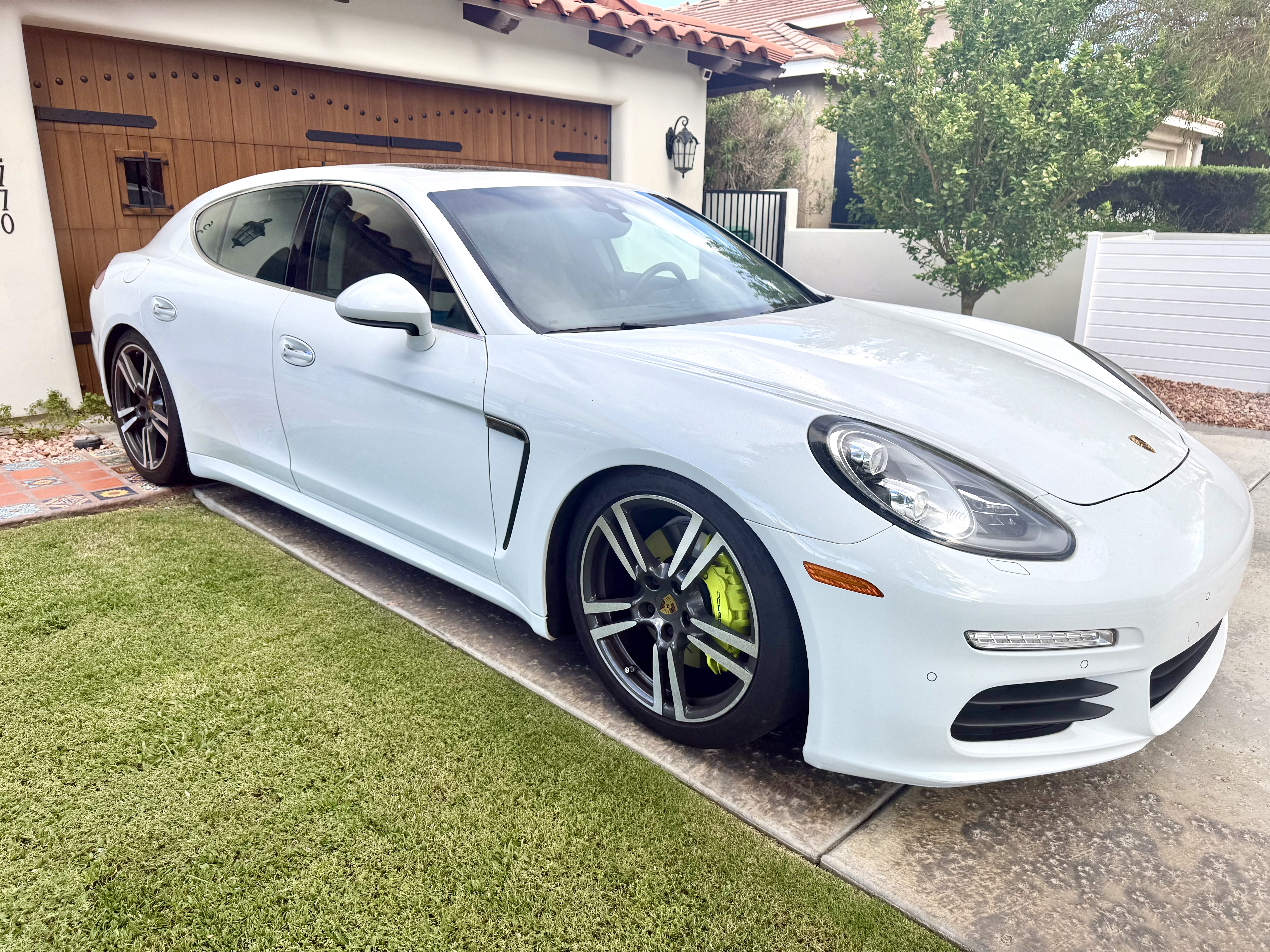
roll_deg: -0.6
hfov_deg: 71.6
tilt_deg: -15.5
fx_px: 881
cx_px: 635
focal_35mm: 24
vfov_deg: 56.8
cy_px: 476
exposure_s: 1/849
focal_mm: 6.76
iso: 80
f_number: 1.78
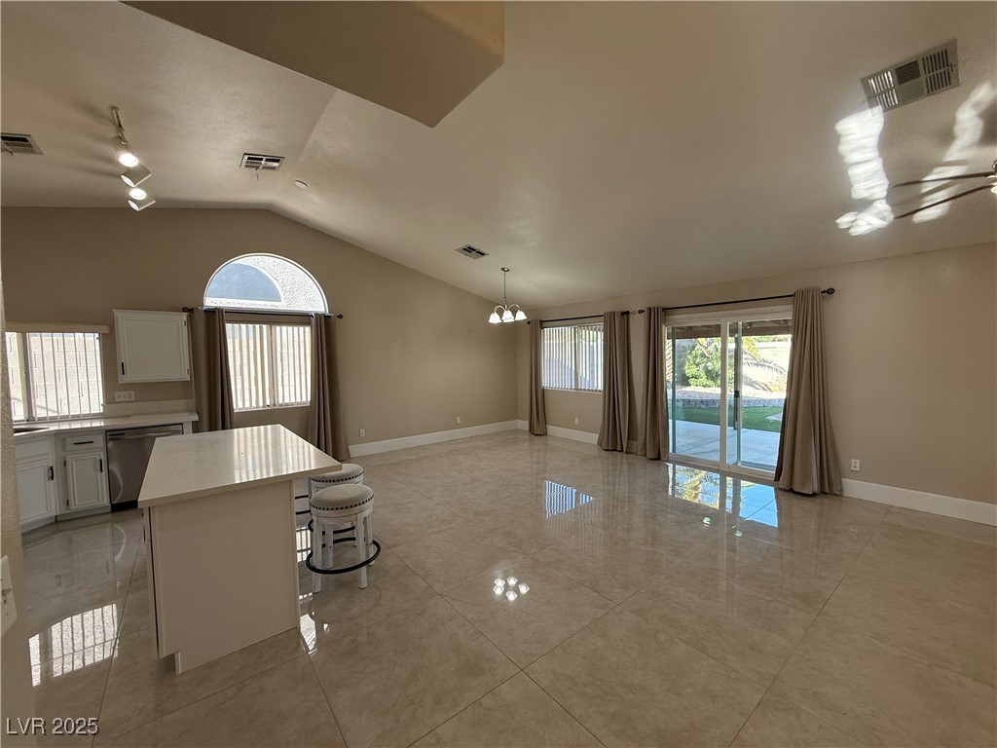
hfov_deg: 102.1
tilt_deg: -2.5
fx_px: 403
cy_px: 374
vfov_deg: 85.7
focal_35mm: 14
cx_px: 498
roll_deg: +0.8
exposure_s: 1/120
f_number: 2.2
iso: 125
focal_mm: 2.22
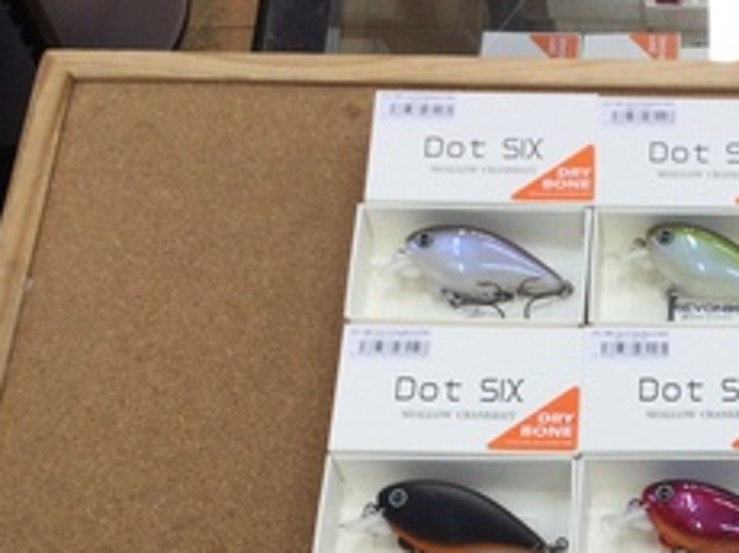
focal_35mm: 81
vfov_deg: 17.6
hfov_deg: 22.9
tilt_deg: -63.1
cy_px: 604
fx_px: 1727
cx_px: 790
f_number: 2.4
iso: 25
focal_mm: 3.3
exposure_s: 1/60
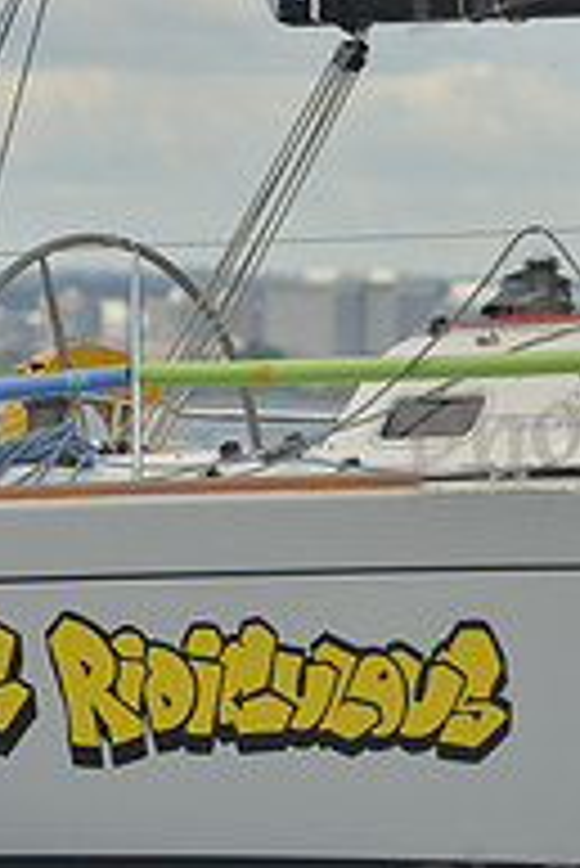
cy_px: 216
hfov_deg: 2.3
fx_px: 14473
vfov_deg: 3.4
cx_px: 169
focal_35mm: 600
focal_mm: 200
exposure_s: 1/640
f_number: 6.3
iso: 200
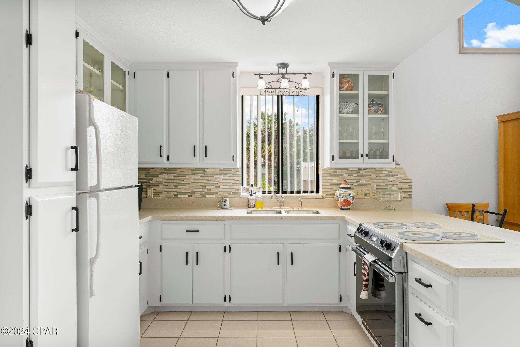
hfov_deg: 78.1
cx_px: 260
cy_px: 174
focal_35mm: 22
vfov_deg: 56.8
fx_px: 321
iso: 400
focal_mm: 22.2
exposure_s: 1/30
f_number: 8
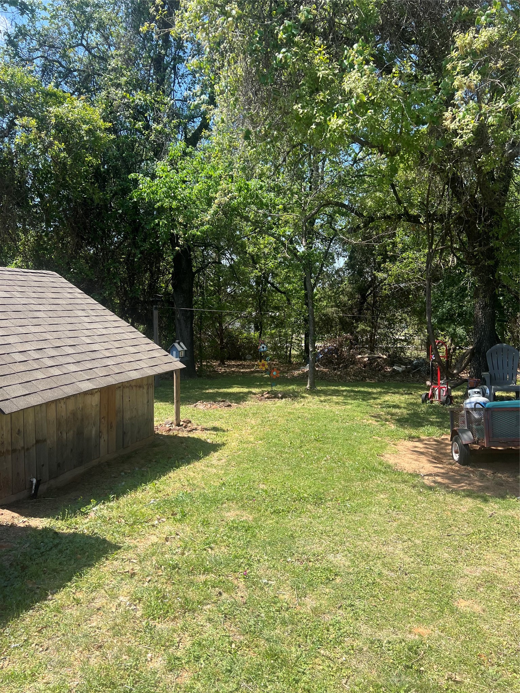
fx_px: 521
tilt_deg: -5.3
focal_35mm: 26
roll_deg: +0.5
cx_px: 260
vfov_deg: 67.3
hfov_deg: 53.1
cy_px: 346
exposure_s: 1/1724
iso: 50
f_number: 1.5
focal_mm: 5.7
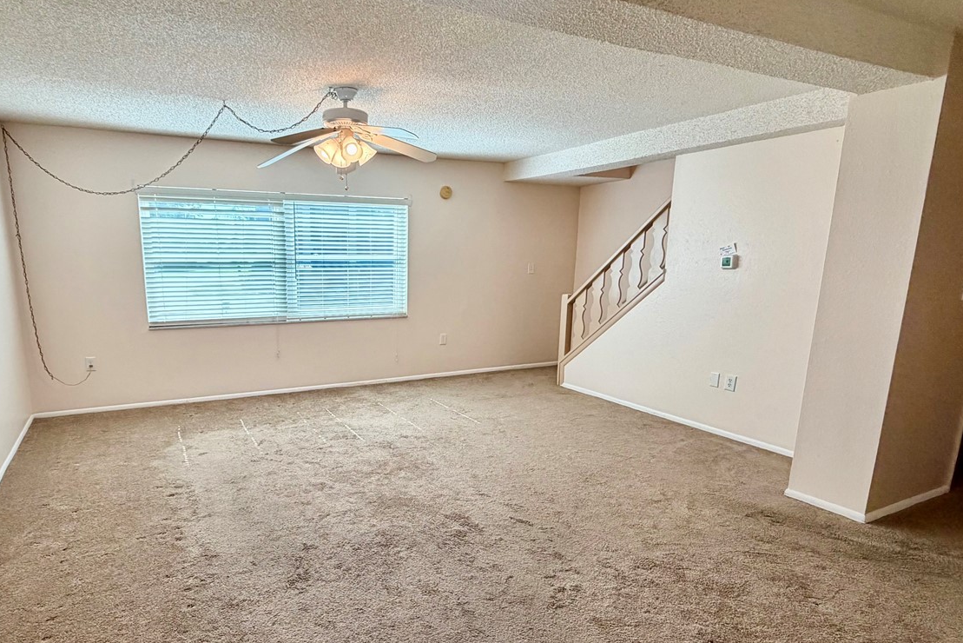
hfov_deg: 80.2
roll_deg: -0.3
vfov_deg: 59.3
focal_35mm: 21
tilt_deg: -11.3
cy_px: 365
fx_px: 562
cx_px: 385
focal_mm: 2.22
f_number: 2.2
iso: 160
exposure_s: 1/120
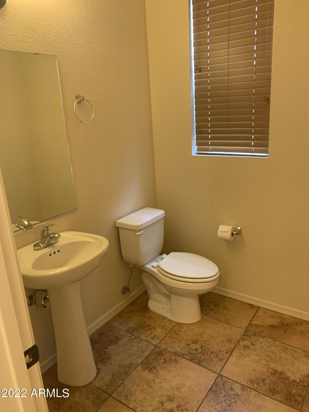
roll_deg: +2.6
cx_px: 154
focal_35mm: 26
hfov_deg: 53.1
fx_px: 309
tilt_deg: -16.4
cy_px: 206
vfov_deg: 67.3
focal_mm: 4.25
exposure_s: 1/60
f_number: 1.8
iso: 200
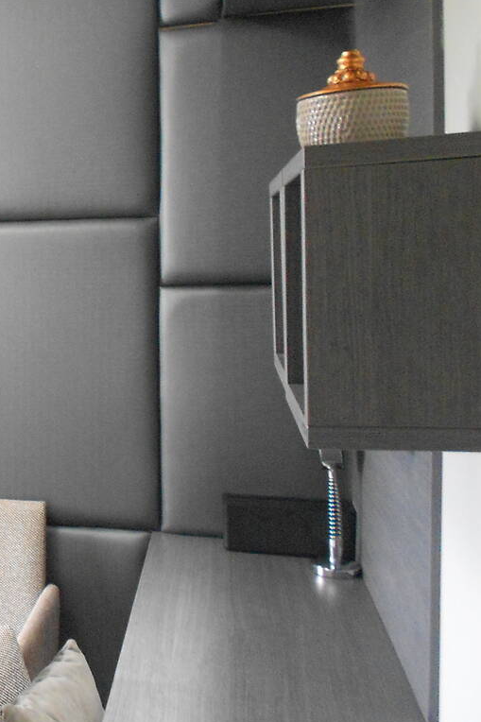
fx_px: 1023
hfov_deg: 23.0
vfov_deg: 38.8
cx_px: -173
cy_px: 301
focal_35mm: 51
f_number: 3.2
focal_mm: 4.6
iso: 400
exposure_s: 1/25
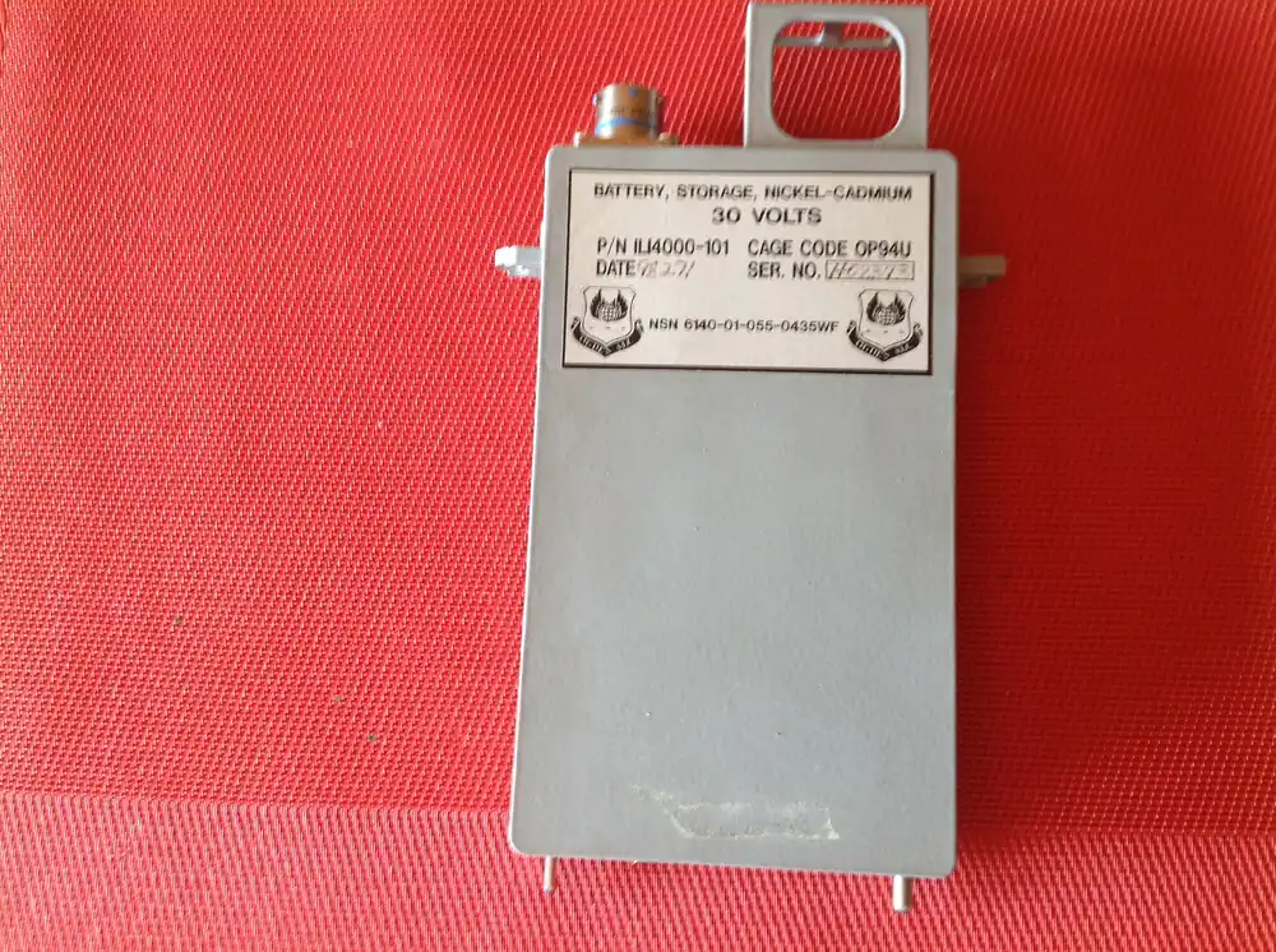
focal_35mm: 35
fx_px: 1288
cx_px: 638
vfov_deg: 40.6
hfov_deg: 52.7
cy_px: 476
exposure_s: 1/15
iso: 80
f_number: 2.4
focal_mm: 4.28
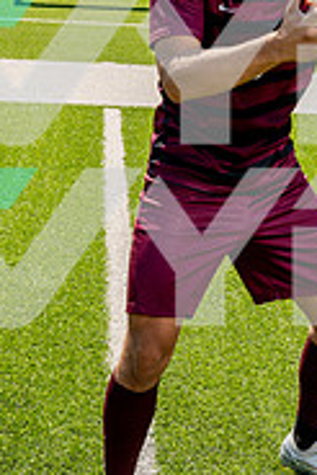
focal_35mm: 93
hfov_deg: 14.6
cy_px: 67
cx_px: 268
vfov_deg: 21.5
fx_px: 1226
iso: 320
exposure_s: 1/250
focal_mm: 38
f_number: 11
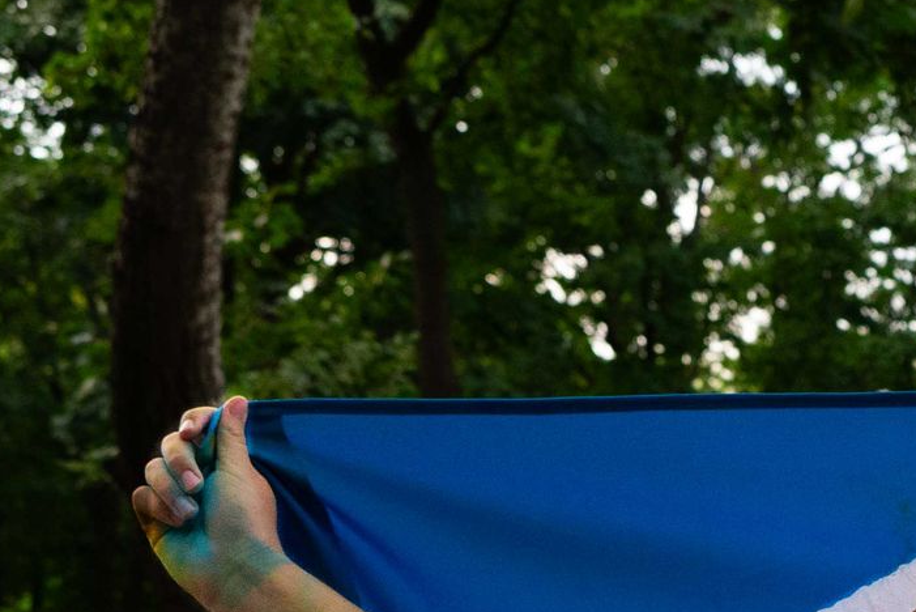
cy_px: 751
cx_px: 1105
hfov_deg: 18.9
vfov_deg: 13.1
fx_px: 2596
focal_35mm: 102
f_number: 5
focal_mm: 27.5
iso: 2000
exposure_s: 1/800
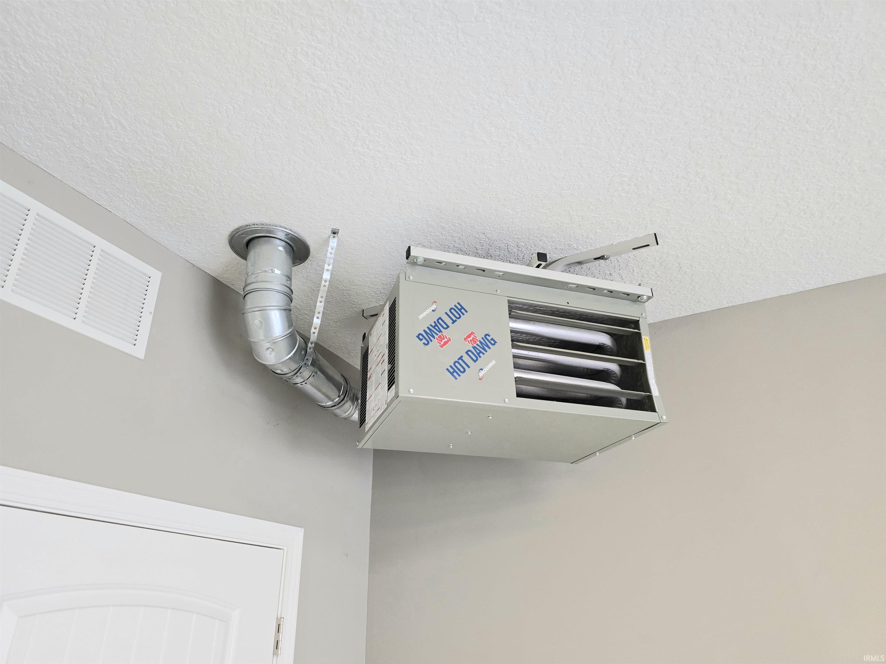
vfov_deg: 58.9
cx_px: 443
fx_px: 589
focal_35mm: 23
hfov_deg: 73.9
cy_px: 332
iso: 500
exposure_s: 1/120
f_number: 1.7
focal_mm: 6.3
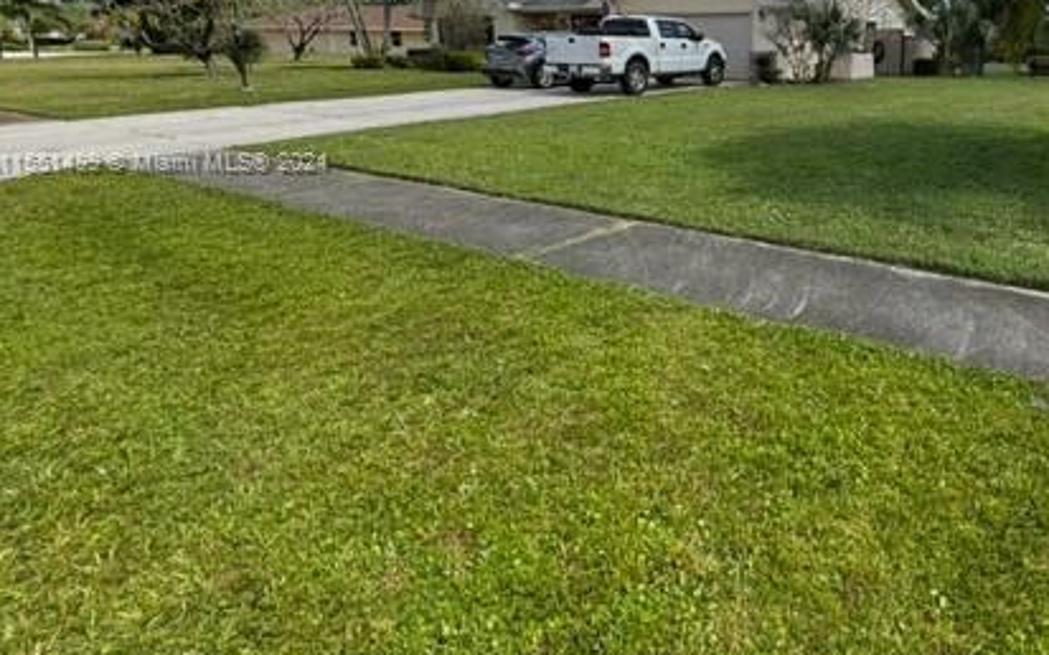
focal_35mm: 23
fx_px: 657
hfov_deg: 71.7
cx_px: 790
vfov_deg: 50.8
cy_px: 165
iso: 40
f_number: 2.2
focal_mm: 2.22
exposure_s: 1/1020
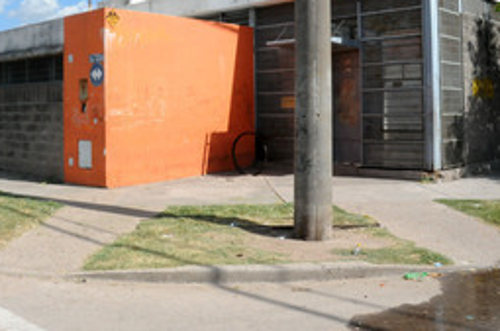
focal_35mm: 42
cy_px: 87
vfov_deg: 31.3
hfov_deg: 45.4
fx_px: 582
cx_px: 145
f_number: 14
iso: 1600
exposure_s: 1/800
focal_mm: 18
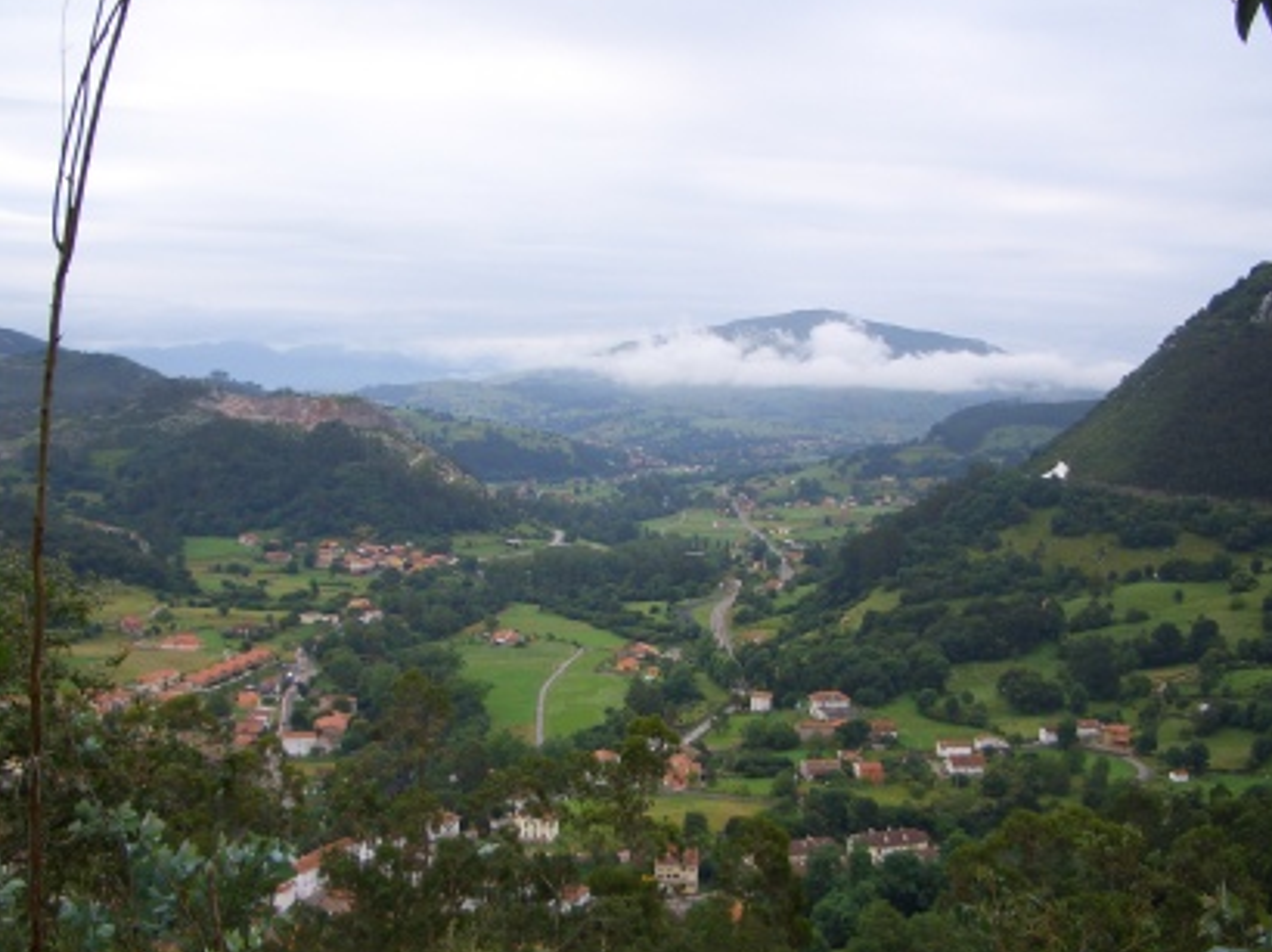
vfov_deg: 35.1
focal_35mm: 41
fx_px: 1506
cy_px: 509
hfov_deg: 45.8
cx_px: 593
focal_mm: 5.8
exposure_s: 1/250
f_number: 2.6
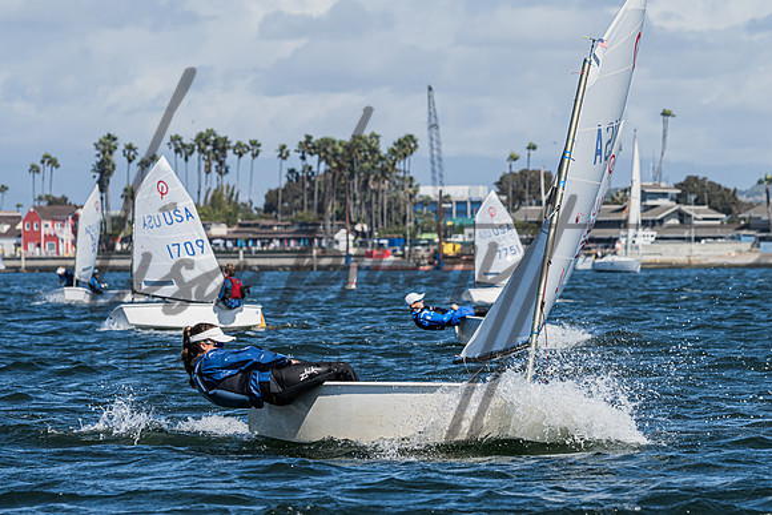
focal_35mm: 245
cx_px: 417
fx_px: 5265
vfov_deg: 5.6
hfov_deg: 8.4
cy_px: 342
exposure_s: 1/1000
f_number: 8
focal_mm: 185
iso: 320
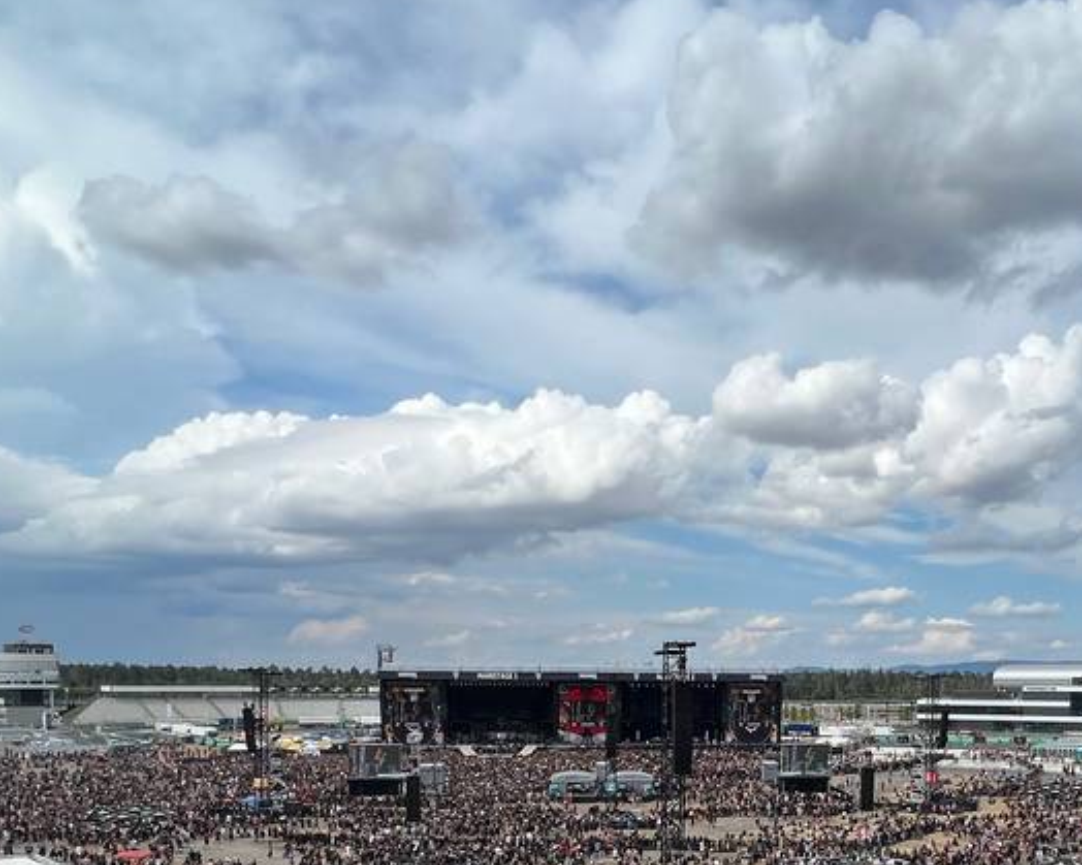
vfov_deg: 43.9
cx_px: 745
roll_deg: +0.2
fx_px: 993
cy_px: 739
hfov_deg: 55.6
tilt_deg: -2.9
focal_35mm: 31
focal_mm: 1.57
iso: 32
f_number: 1.8
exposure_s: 1/2538
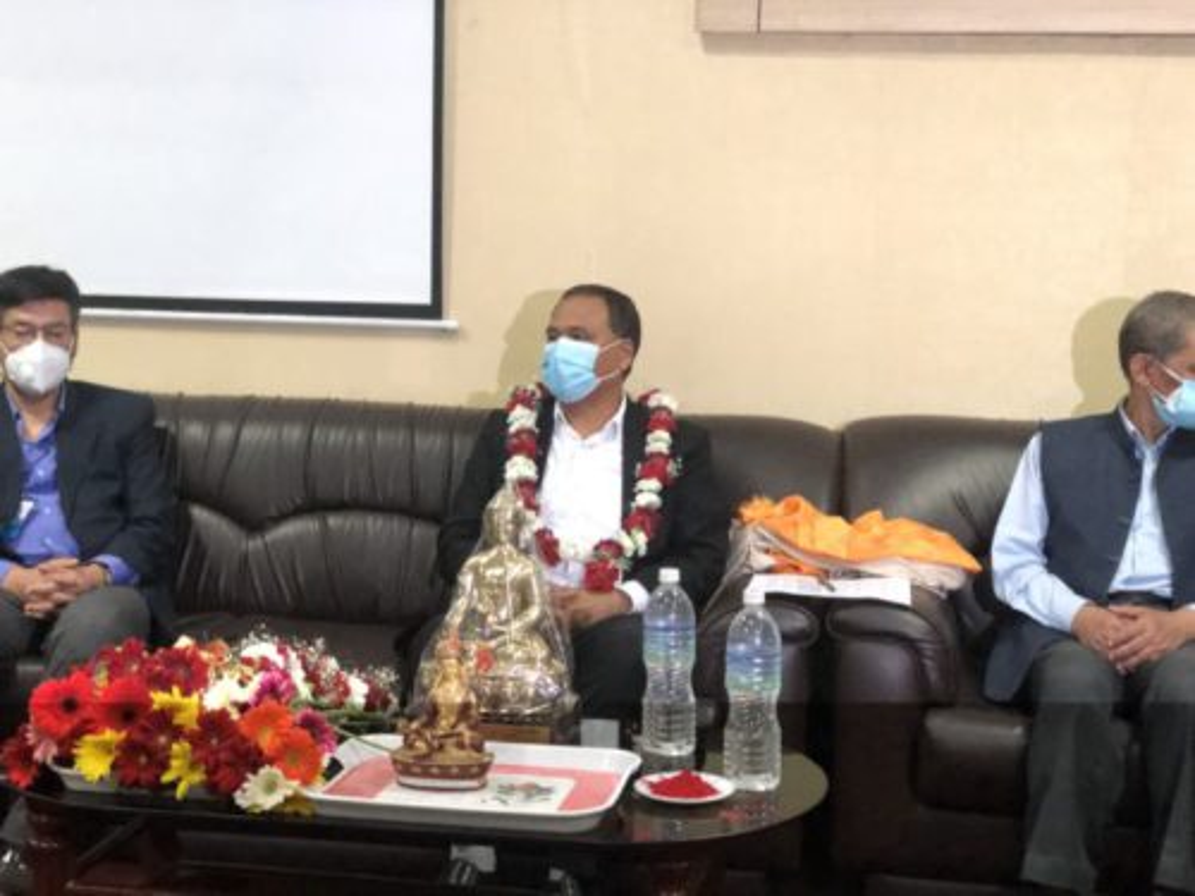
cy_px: 448
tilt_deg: -7.6
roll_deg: -2.1
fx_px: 1968
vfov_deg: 25.7
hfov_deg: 33.8
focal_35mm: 57
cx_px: 598
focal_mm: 6.6
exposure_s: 1/33
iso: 500
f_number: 2.8
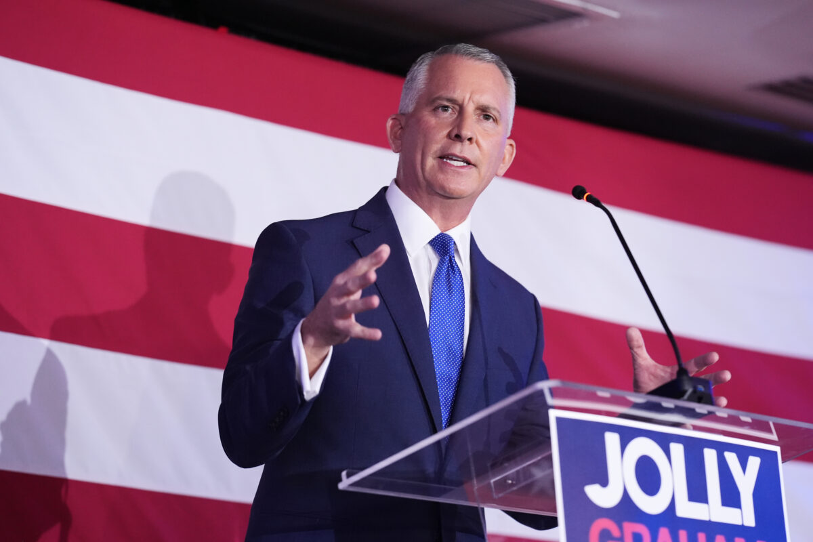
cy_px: 271
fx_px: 3049
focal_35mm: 135
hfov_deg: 15.2
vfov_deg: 10.2
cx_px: 406
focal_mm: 135
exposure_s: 1/125
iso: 4000
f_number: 2.8
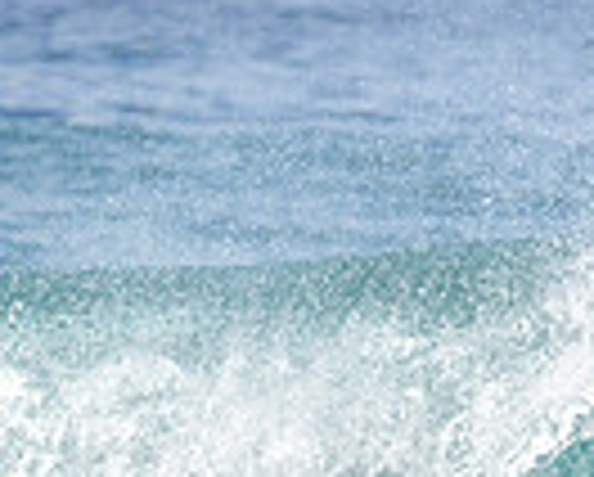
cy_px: 560
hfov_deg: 0.9
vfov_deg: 0.7
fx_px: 38417
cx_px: 1130
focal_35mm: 2182
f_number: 10
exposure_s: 1/2000
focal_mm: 530
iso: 800
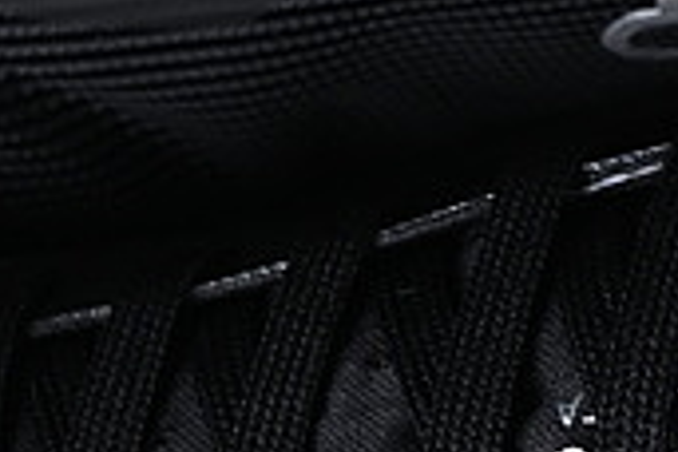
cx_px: 702
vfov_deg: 2.9
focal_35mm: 475
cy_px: 400
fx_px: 8945
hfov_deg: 4.3
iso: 160
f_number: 6.3
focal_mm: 50
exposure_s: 1/50
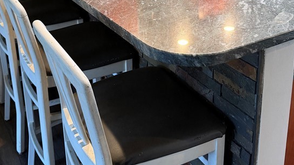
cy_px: 4
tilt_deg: -18.8
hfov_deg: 42.1
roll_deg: +0.4
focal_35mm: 49
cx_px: 151
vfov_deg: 23.5
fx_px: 382
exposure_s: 1/60
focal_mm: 6.76
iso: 320
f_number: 1.78
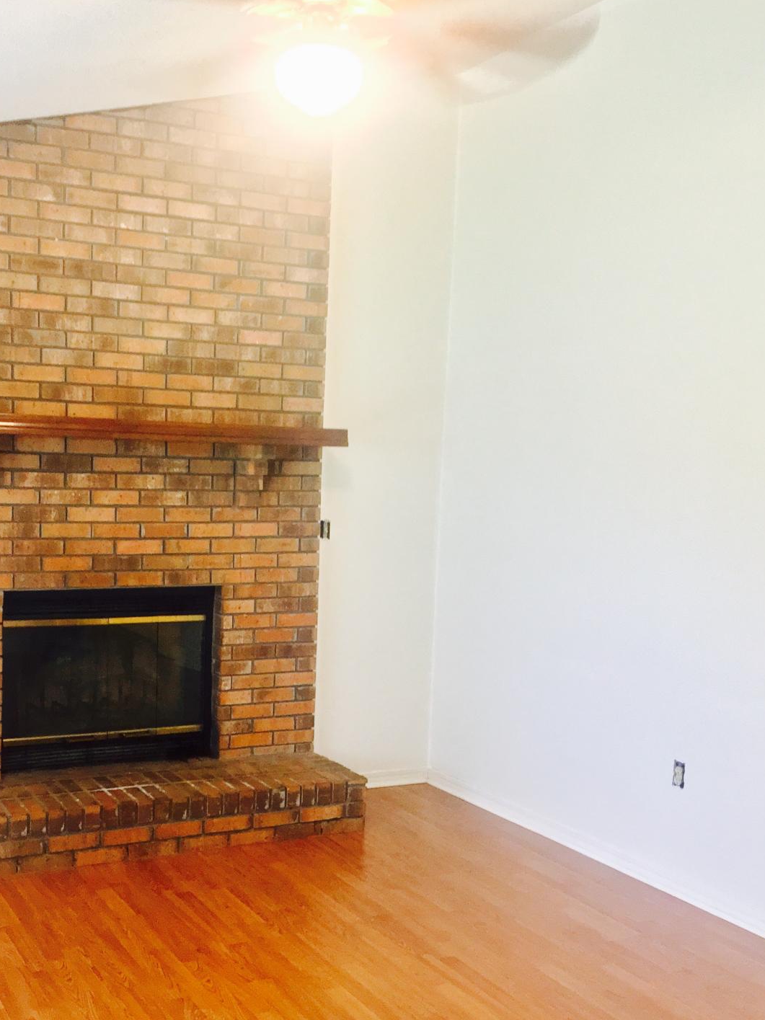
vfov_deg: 45.3
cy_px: 645
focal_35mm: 41
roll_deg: -0.3
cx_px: 289
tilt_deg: -9.0
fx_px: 1208
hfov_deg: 35.0
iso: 200
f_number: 2.2
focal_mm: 4.15
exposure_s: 1/17
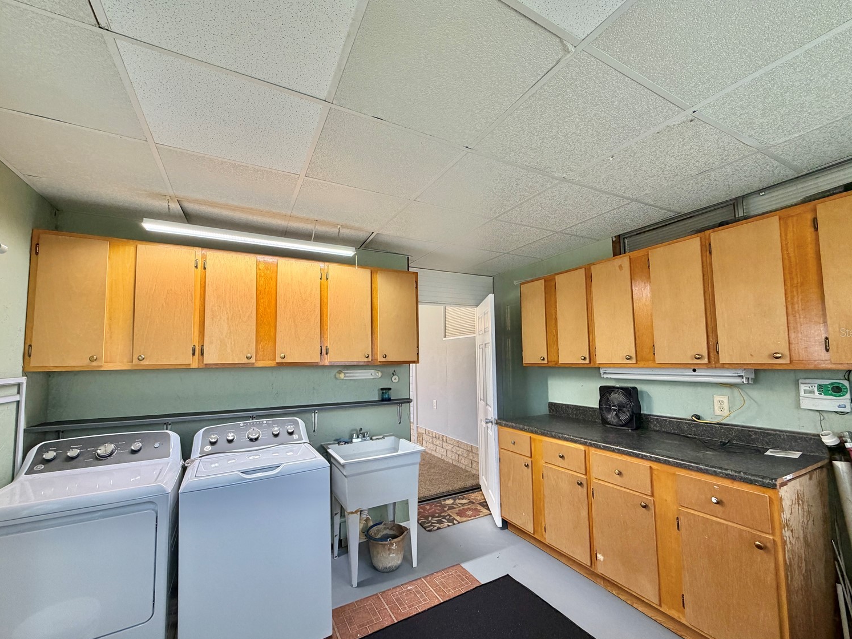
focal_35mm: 15
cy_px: 332
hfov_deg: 98.1
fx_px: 369
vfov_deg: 81.7
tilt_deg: +4.8
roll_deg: +1.0
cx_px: 437
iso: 250
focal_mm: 2.22
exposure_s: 1/120
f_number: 2.2
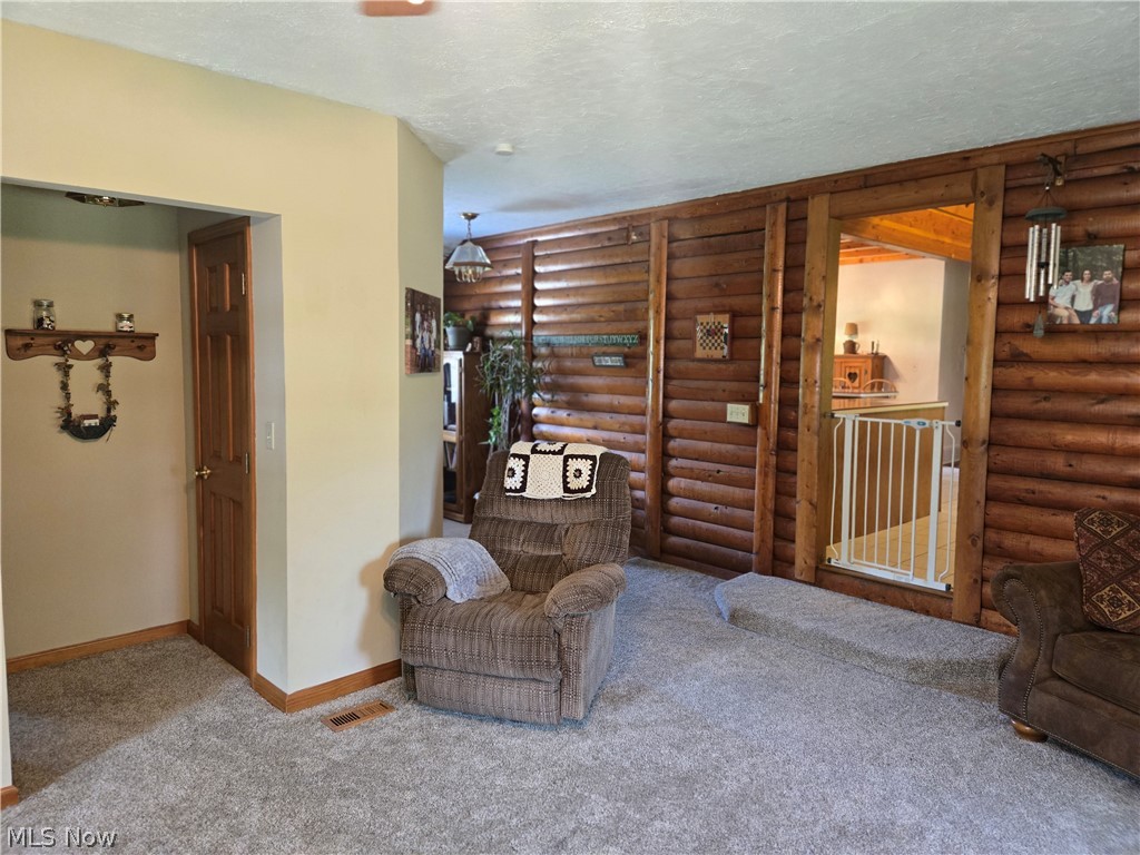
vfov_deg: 58.9
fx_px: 757
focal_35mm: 23
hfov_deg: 73.9
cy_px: 428
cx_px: 570
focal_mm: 5.4
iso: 800
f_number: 1.8
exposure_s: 1/120
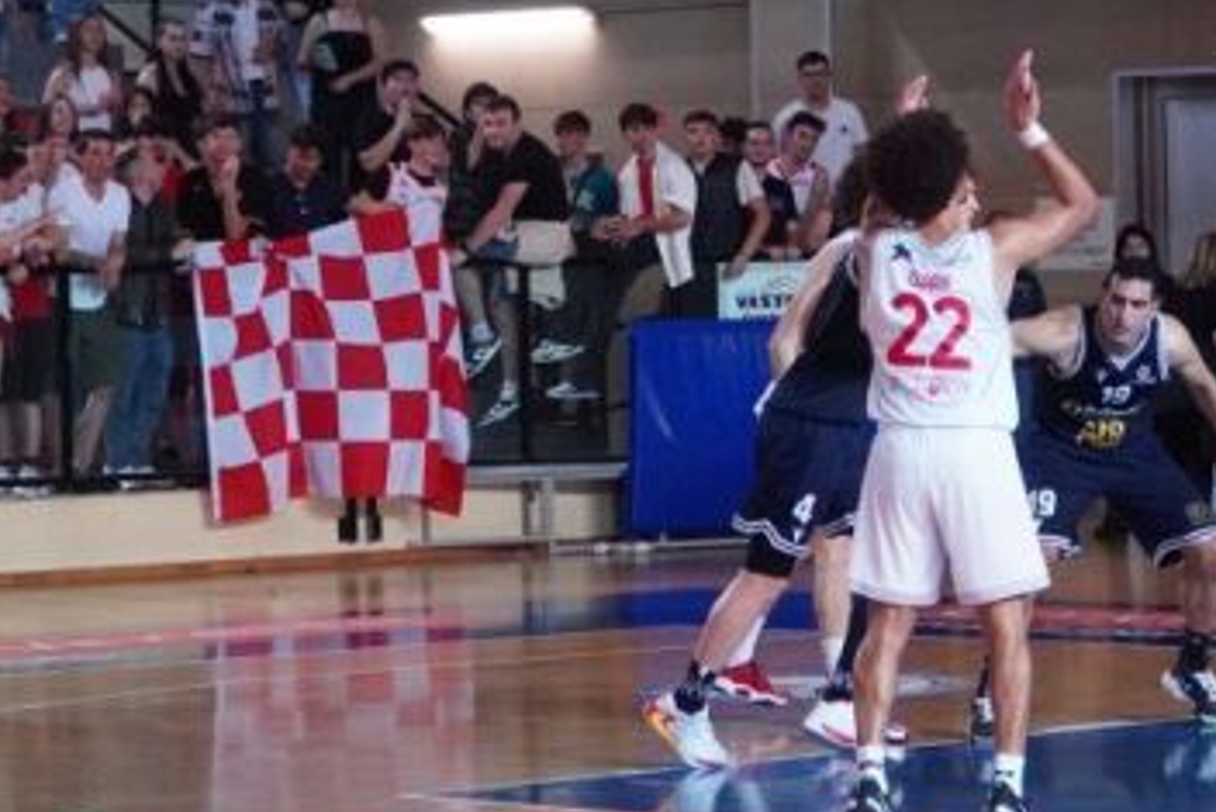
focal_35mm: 160
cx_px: 991
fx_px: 5411
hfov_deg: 12.8
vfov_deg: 8.5
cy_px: 59
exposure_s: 1/1000
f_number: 4
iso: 5000
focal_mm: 47
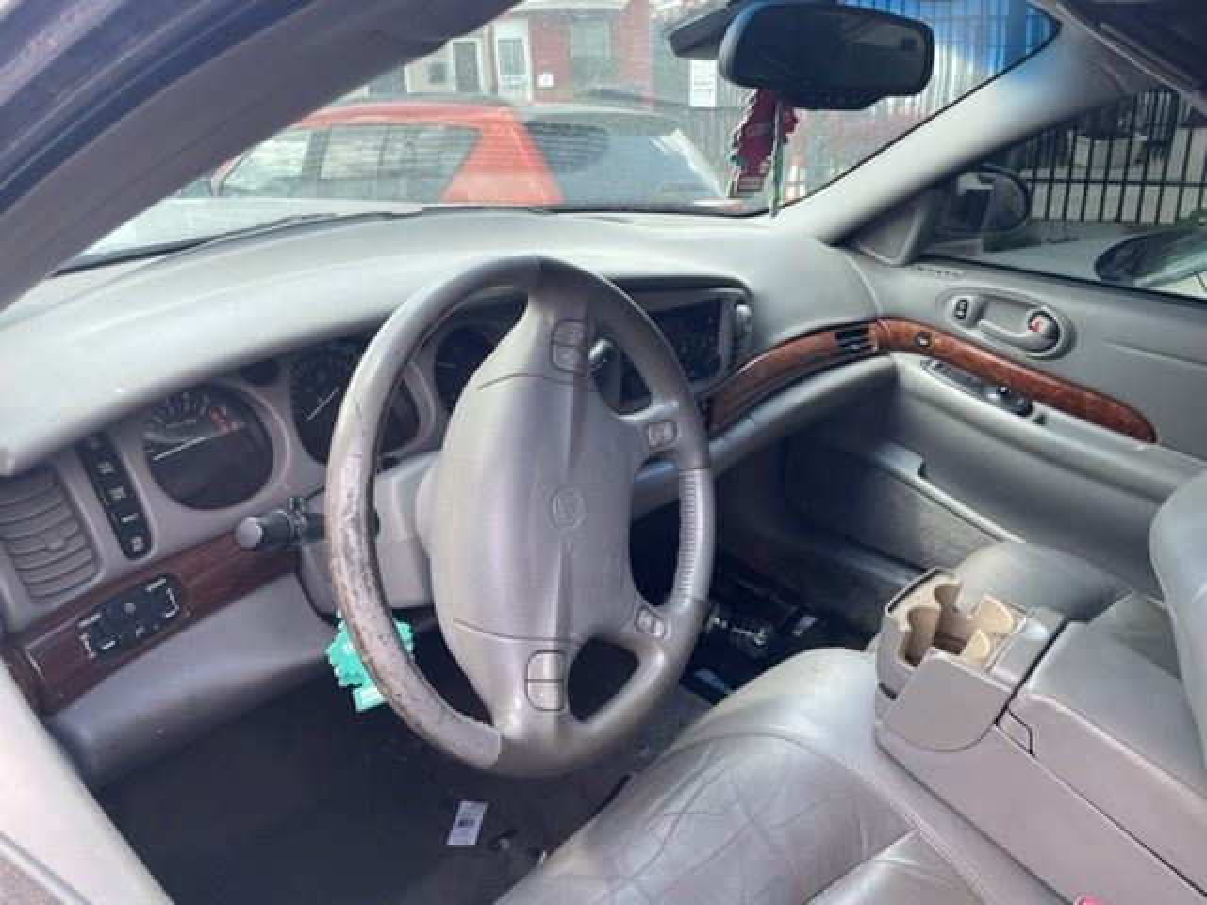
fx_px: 907
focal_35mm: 26
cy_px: 452
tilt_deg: -22.0
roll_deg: +4.6
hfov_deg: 67.3
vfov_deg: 53.1
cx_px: 604
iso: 32
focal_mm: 4.2
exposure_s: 1/195
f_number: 1.6
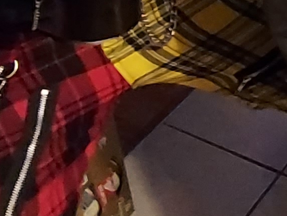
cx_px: 466
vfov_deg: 13.9
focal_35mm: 91
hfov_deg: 18.3
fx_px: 755
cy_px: -207
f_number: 2.2
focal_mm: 1.74
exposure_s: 1/24
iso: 800
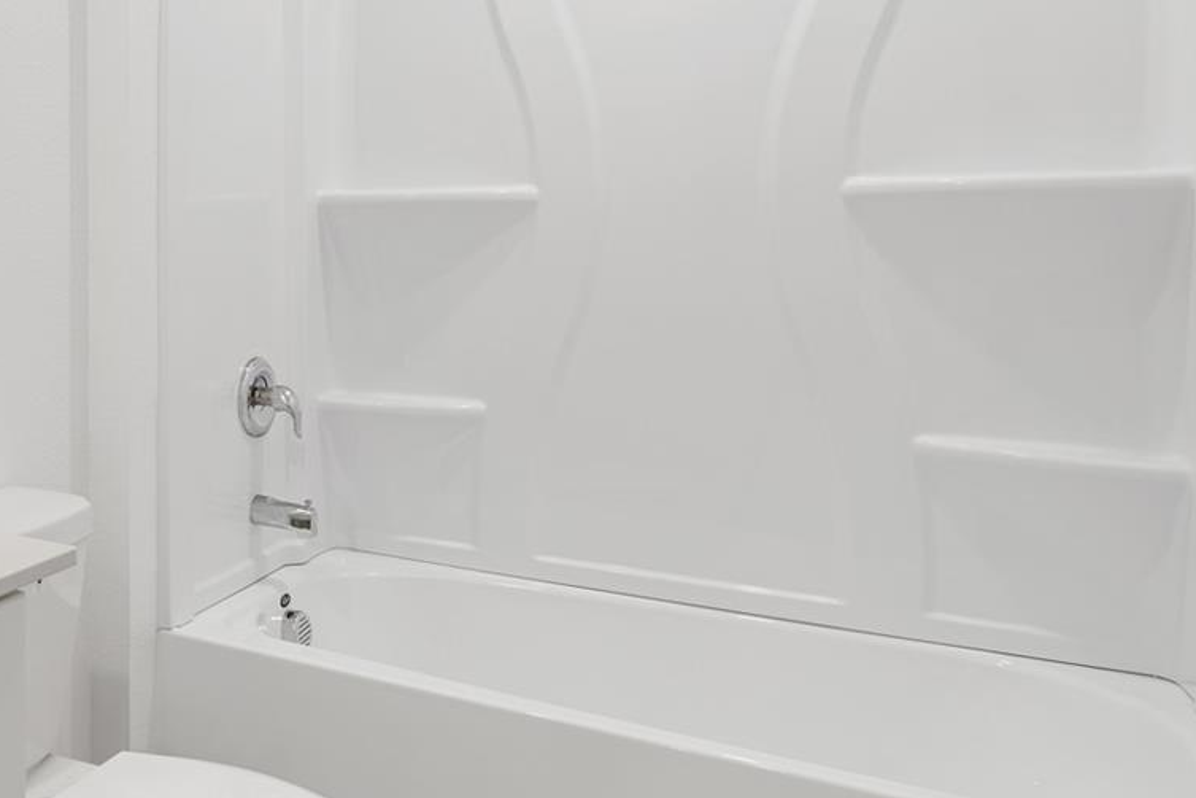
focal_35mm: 34
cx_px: 68
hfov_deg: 48.4
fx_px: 1129
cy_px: 261
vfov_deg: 38.4
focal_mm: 16
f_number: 9
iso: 100
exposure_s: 1.6
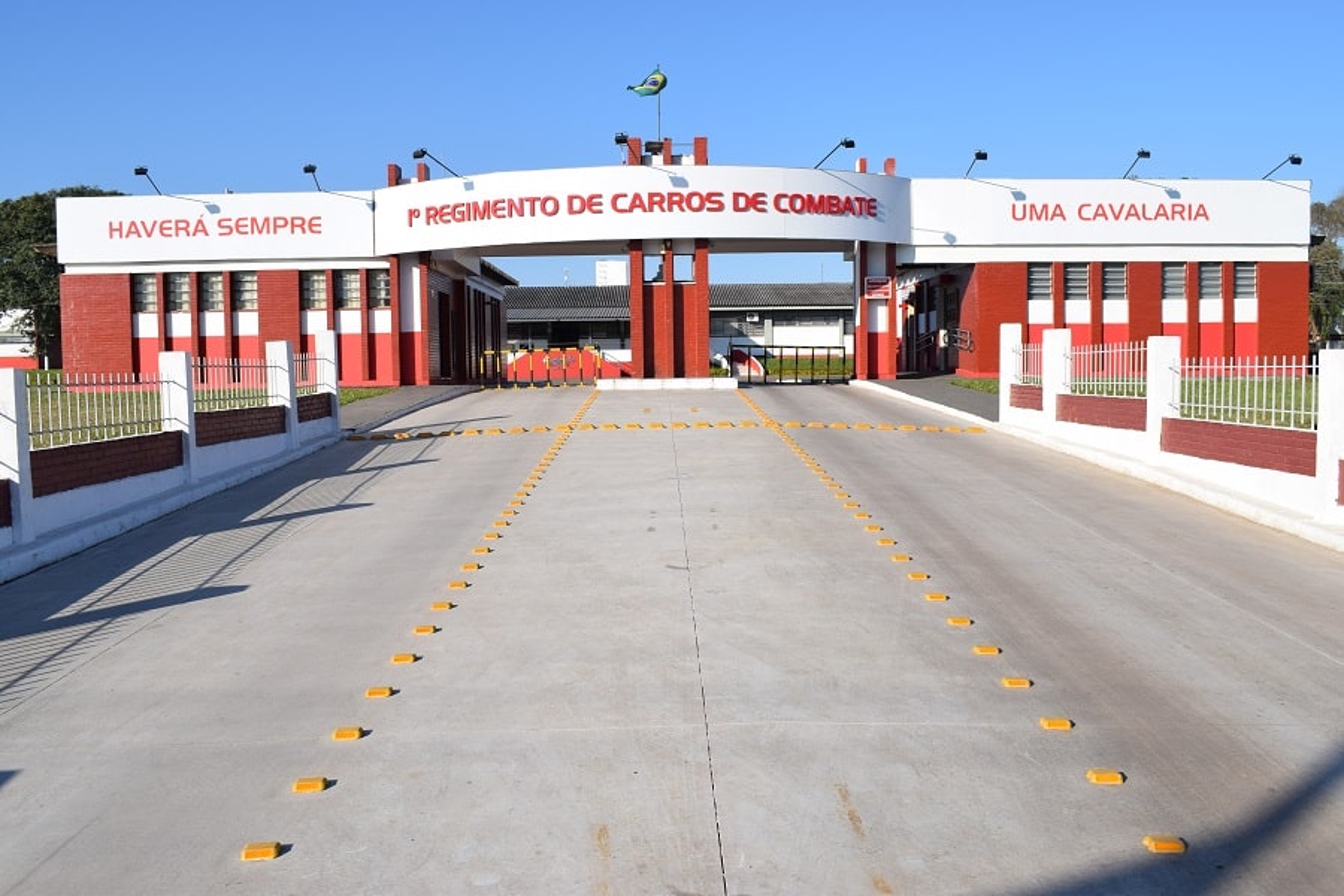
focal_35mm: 33
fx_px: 1232
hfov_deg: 57.2
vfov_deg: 40.0
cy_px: 448
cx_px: 672
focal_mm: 22
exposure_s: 1/400
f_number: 10
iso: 200
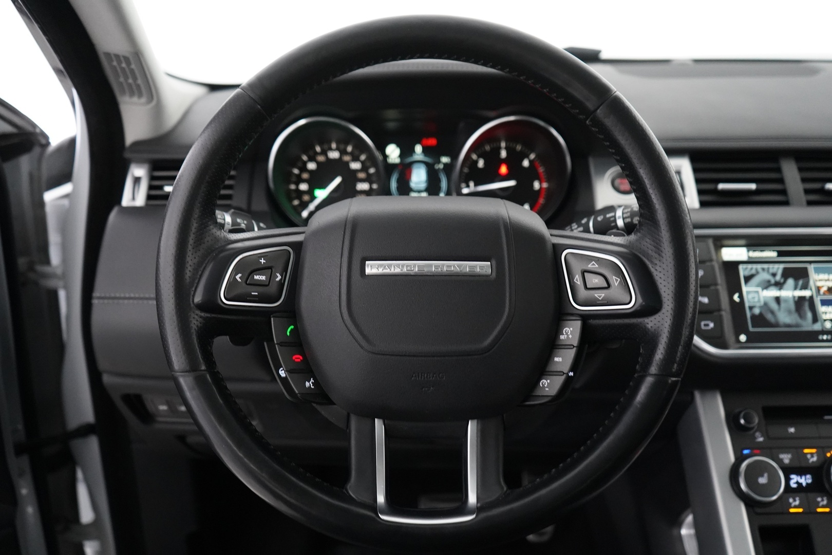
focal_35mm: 32
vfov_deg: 41.1
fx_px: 739
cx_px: 416
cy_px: 278
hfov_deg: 58.7
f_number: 4
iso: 6400
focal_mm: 32
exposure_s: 1/60
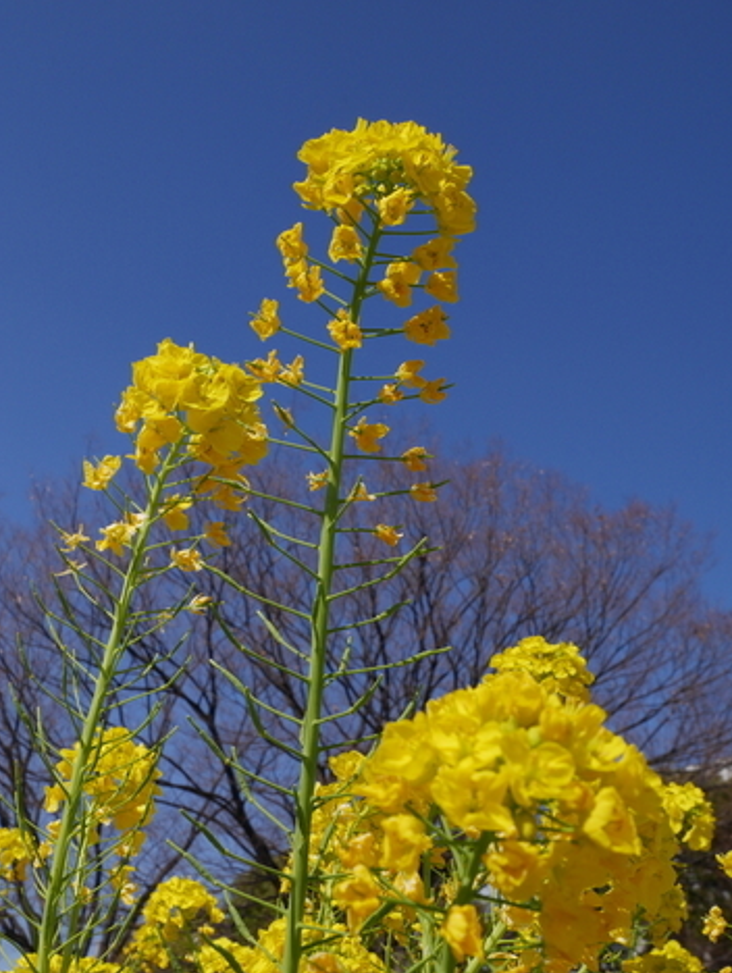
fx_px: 1154
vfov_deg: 45.3
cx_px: 282
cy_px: 617
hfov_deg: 35.0
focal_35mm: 41
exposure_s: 1/400
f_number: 10
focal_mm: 16
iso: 200
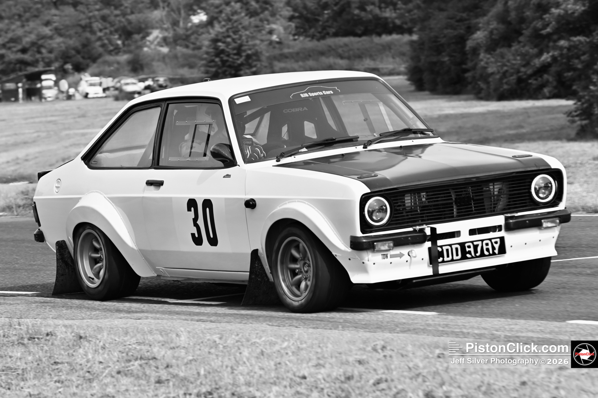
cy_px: 199
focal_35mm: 145
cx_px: 299
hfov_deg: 14.2
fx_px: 2407
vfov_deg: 9.4
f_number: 8
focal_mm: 145
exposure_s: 1/640
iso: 200
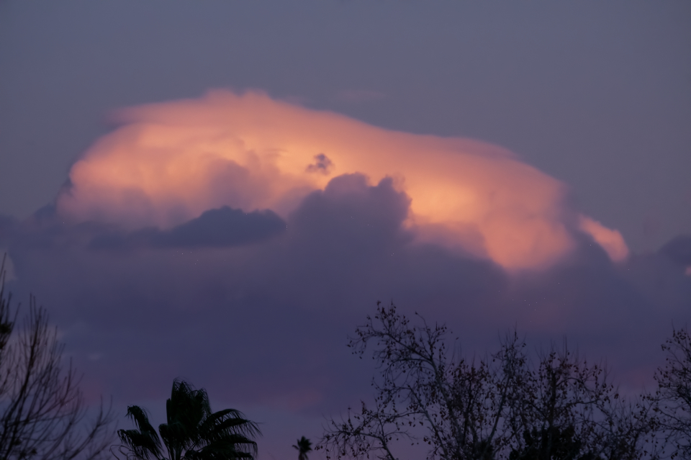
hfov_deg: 4.4
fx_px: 8920
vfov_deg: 3.0
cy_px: 230
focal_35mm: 465
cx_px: 346
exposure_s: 1/4000
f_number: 5.6
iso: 4500
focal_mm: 310
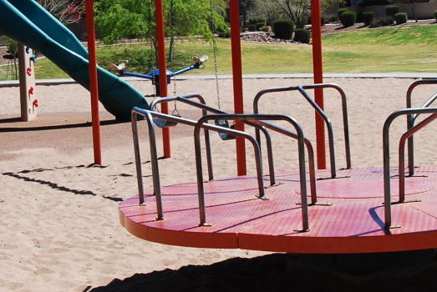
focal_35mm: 114
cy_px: 92
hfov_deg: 17.9
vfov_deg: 12.0
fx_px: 1385
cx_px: 158
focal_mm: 26
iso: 200
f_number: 10
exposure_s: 1/400
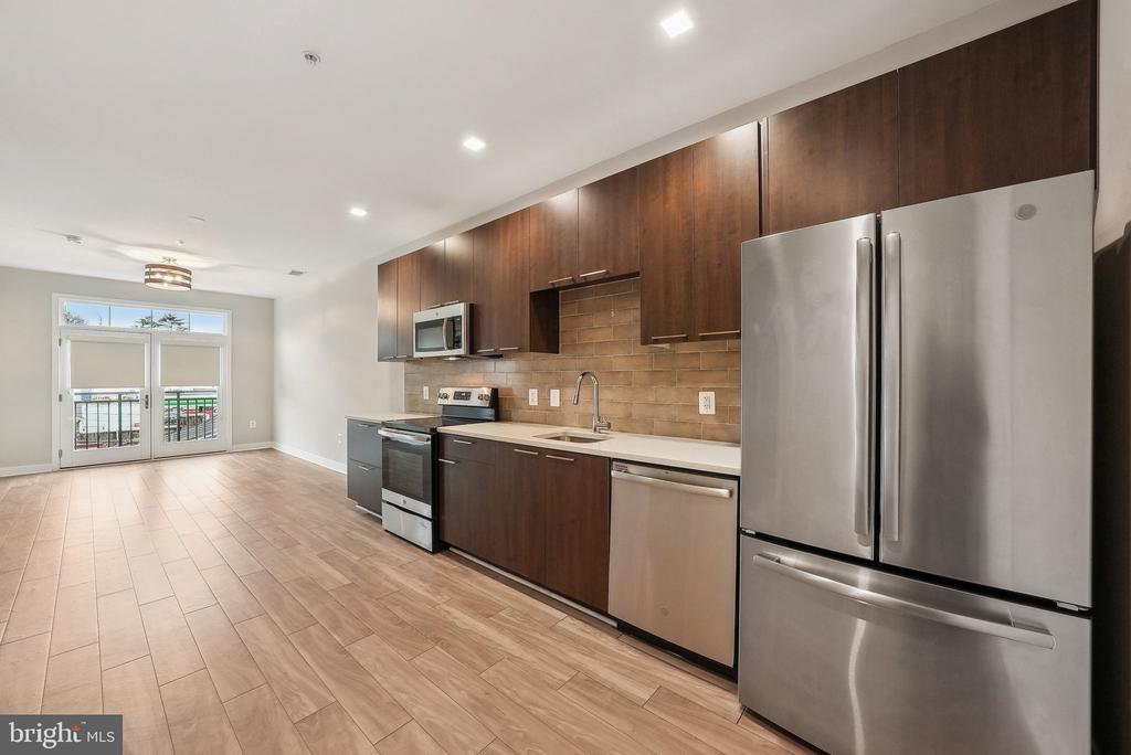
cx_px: 566
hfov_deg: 108.3
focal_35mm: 13
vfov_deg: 85.5
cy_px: 378
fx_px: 409
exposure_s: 1/40
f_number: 7.1
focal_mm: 13
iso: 640
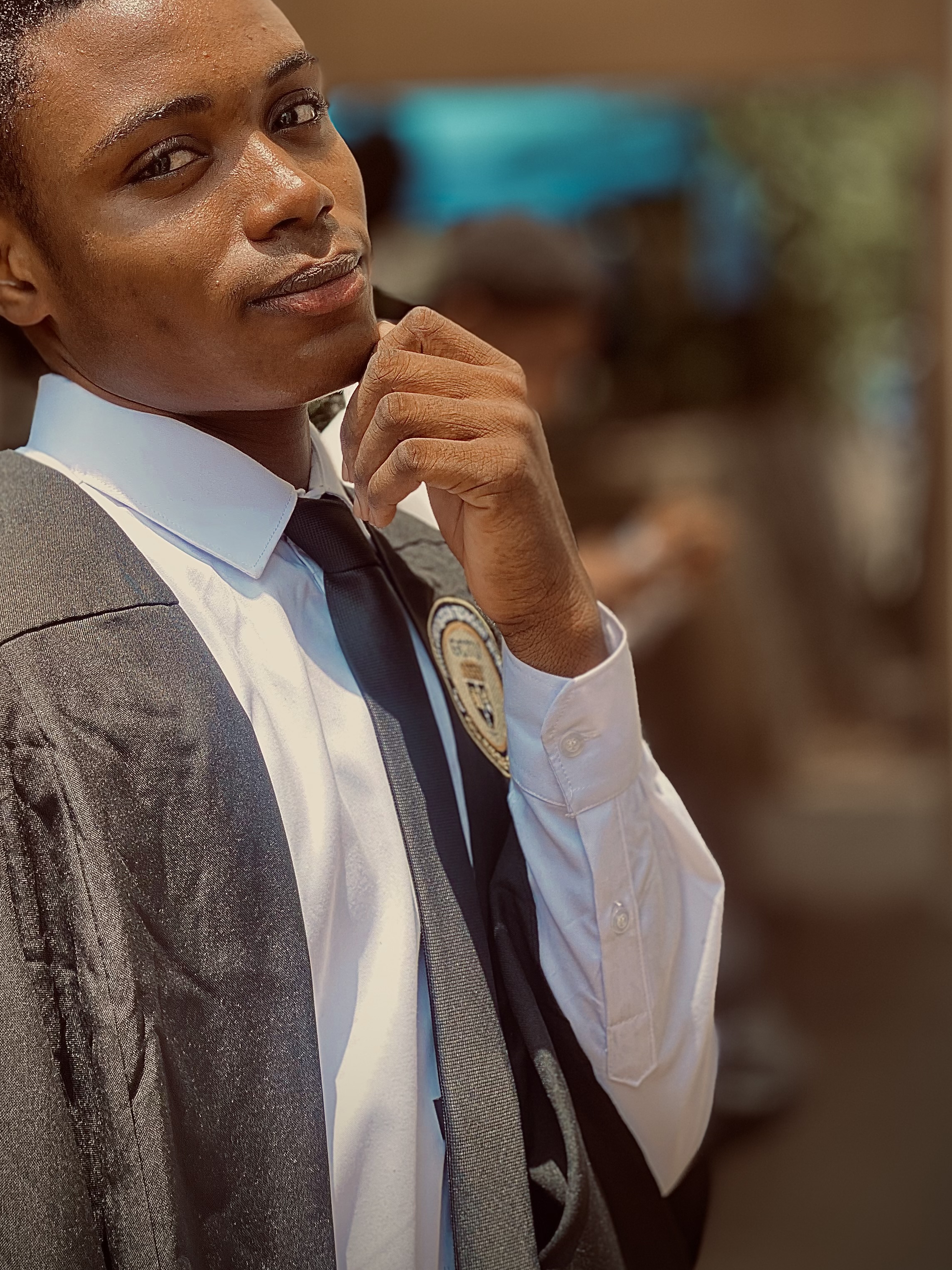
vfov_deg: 28.0
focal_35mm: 69
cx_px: 390
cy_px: 438
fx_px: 2530
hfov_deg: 21.3
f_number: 2
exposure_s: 1/292
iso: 20
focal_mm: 6
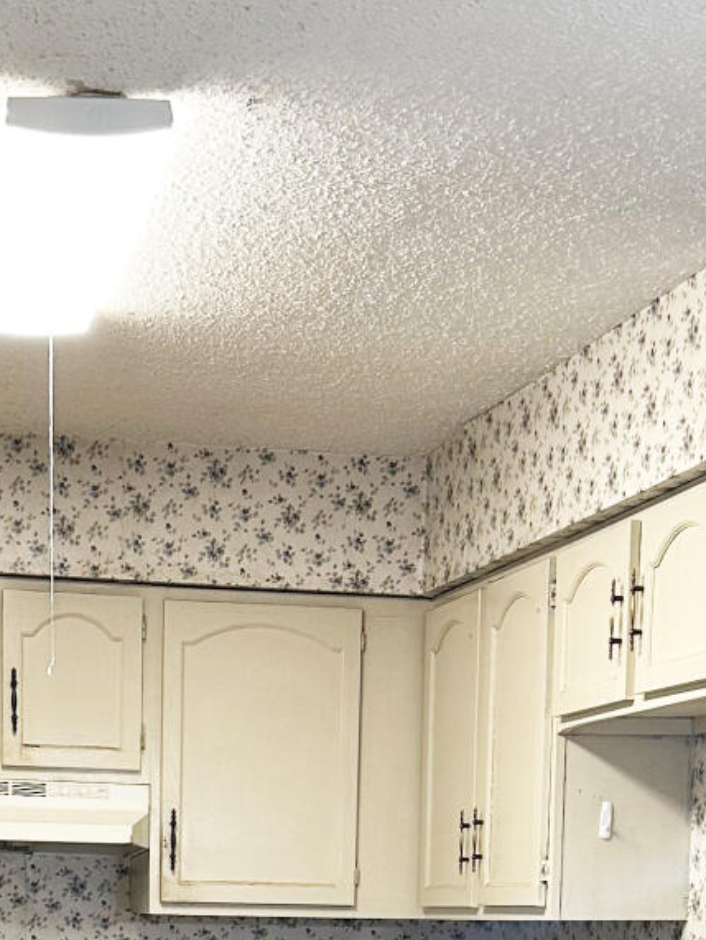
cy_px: 1207
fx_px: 2282
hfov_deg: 17.6
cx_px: 250
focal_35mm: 84
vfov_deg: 21.2
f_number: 1.78
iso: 160
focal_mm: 6.86
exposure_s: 1/120
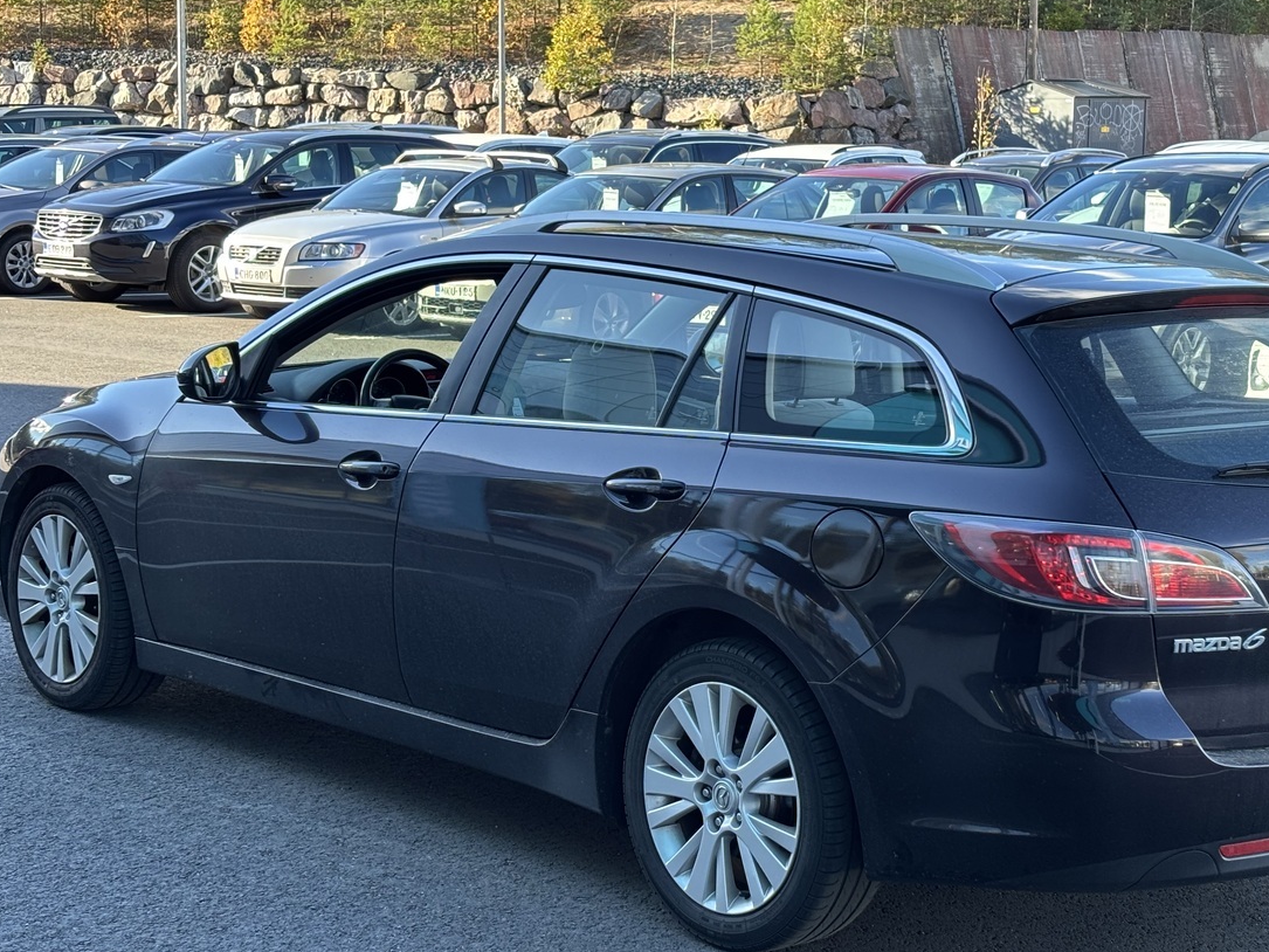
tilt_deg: -8.5
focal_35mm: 69
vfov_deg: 21.3
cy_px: 446
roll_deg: -0.5
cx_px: 794
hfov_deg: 28.1
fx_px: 2530
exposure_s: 1/203
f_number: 1.6
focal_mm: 5.96
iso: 32
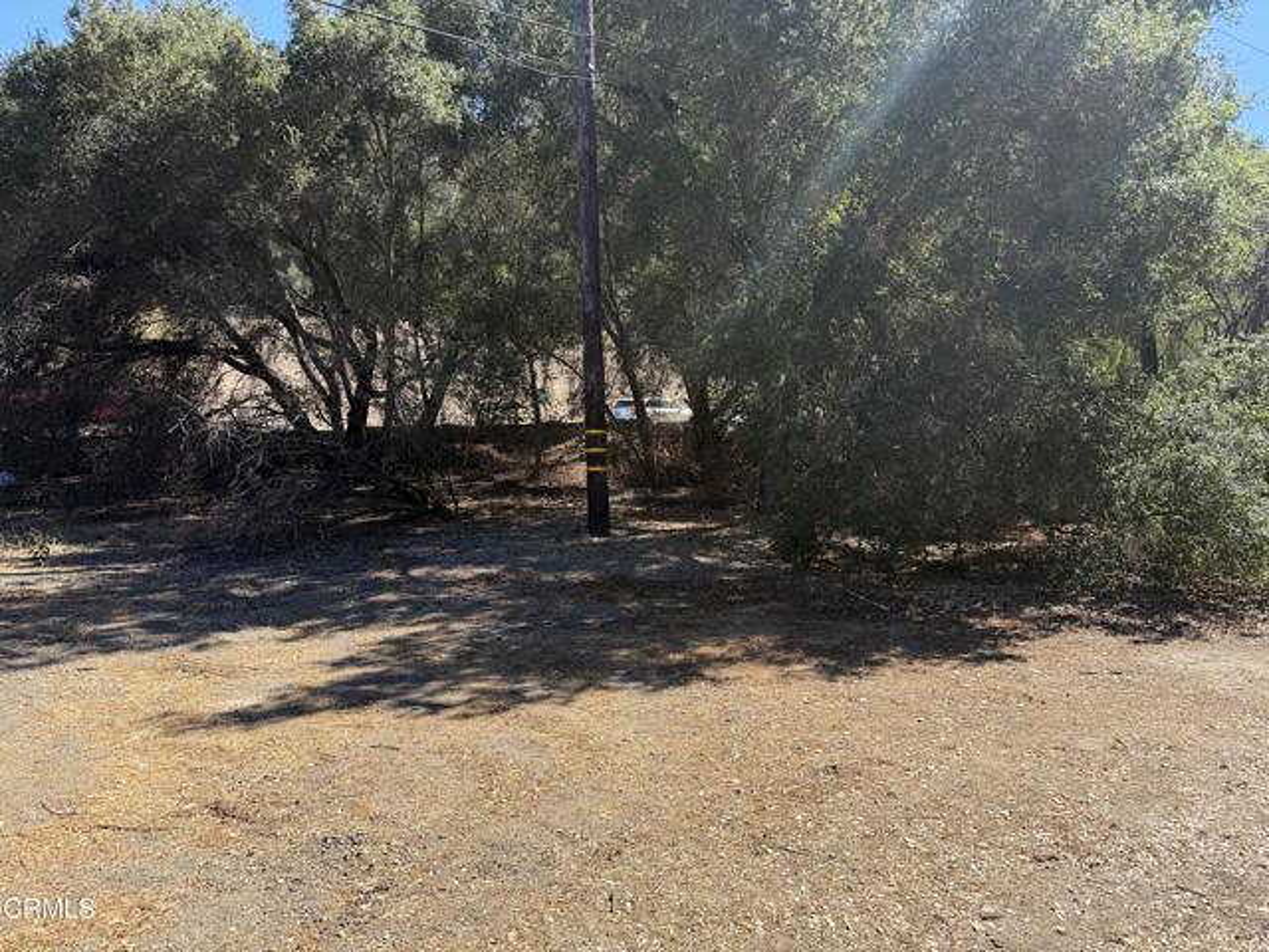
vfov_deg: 56.8
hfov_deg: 71.6
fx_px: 880
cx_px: 634
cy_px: 476
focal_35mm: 24
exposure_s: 1/2169
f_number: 1.78
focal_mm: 6.76
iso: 100
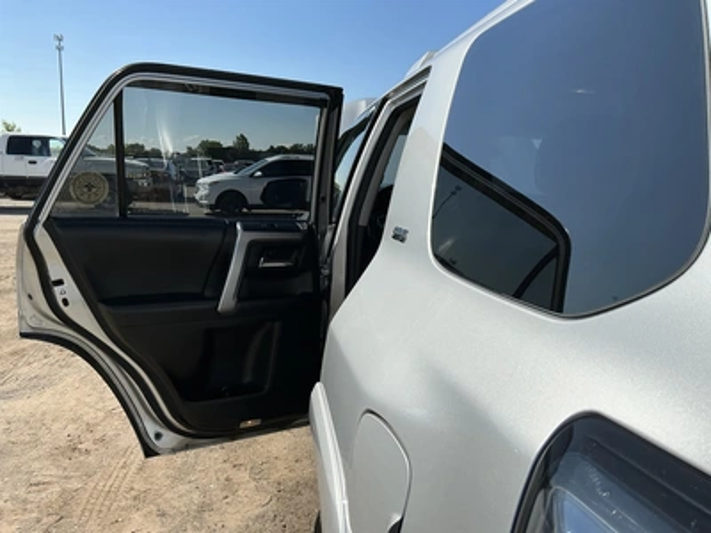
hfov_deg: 63.4
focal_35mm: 28
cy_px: 266
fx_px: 575
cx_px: 356
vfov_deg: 49.7
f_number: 1.8
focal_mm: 3
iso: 25
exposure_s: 1/2667
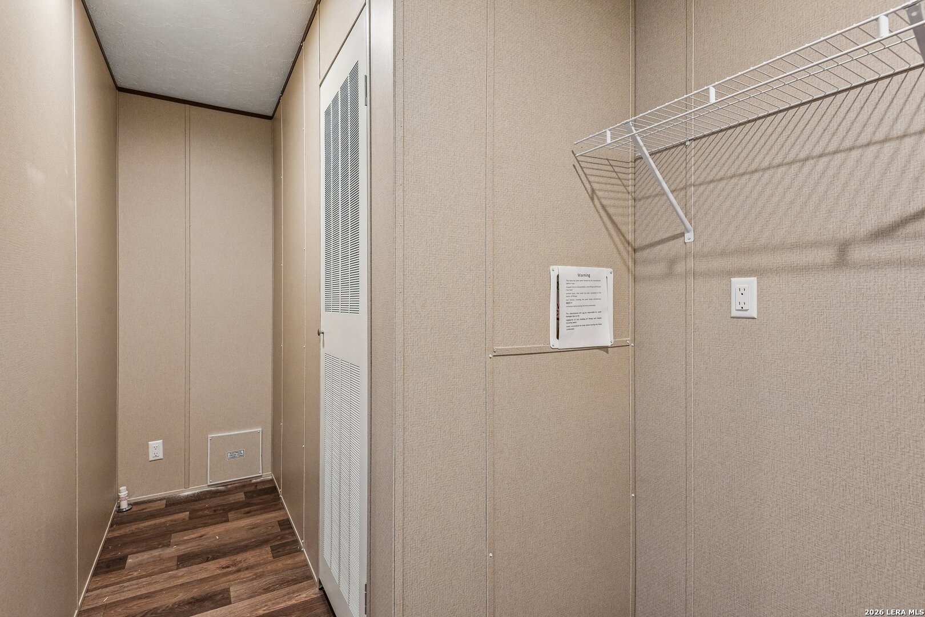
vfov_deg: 70.4
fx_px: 437
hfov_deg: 93.3
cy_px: 308
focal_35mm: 17
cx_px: 462
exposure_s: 1/20
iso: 2200
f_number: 8
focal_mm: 17
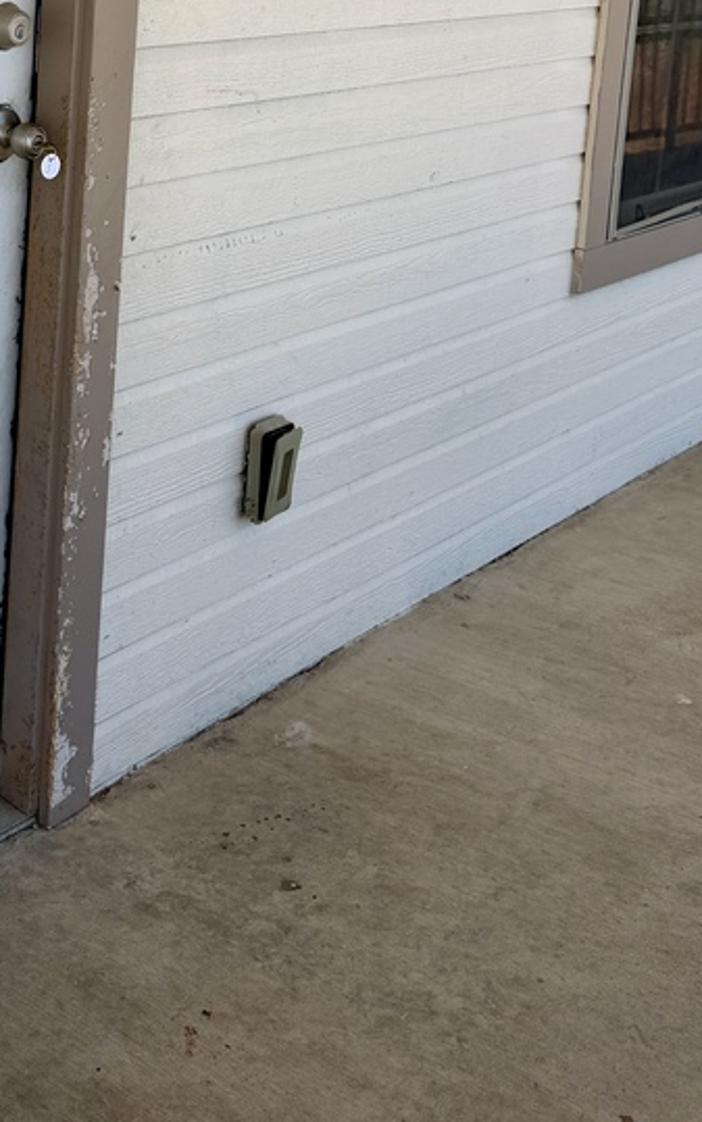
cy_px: 67
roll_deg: +0.9
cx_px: 67
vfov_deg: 36.5
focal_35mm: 51
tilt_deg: -8.8
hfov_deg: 24.6
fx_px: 1561
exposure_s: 1/2169
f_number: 1.78
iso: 80
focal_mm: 6.76
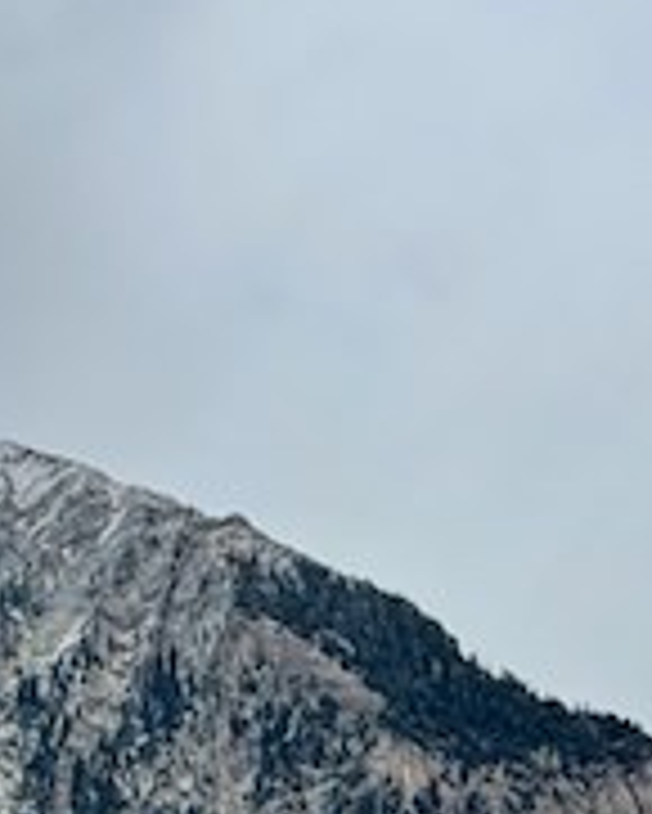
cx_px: -162
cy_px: 1147
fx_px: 4989
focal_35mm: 207
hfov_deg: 7.4
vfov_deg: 9.1
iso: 64
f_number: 1.78
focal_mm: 6.76
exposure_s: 1/5848
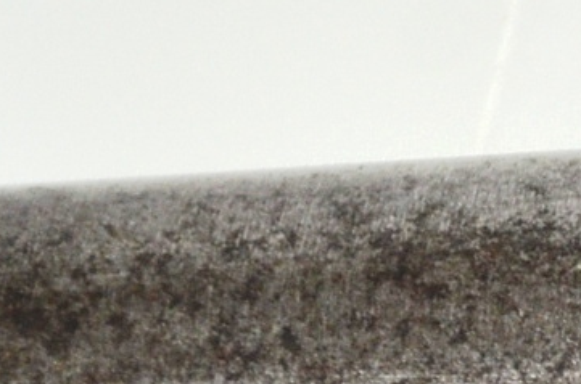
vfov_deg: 1.0
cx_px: 1167
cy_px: 872
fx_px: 22278
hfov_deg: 1.5
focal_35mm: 1383
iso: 560
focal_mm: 135
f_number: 5.6
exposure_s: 1/250
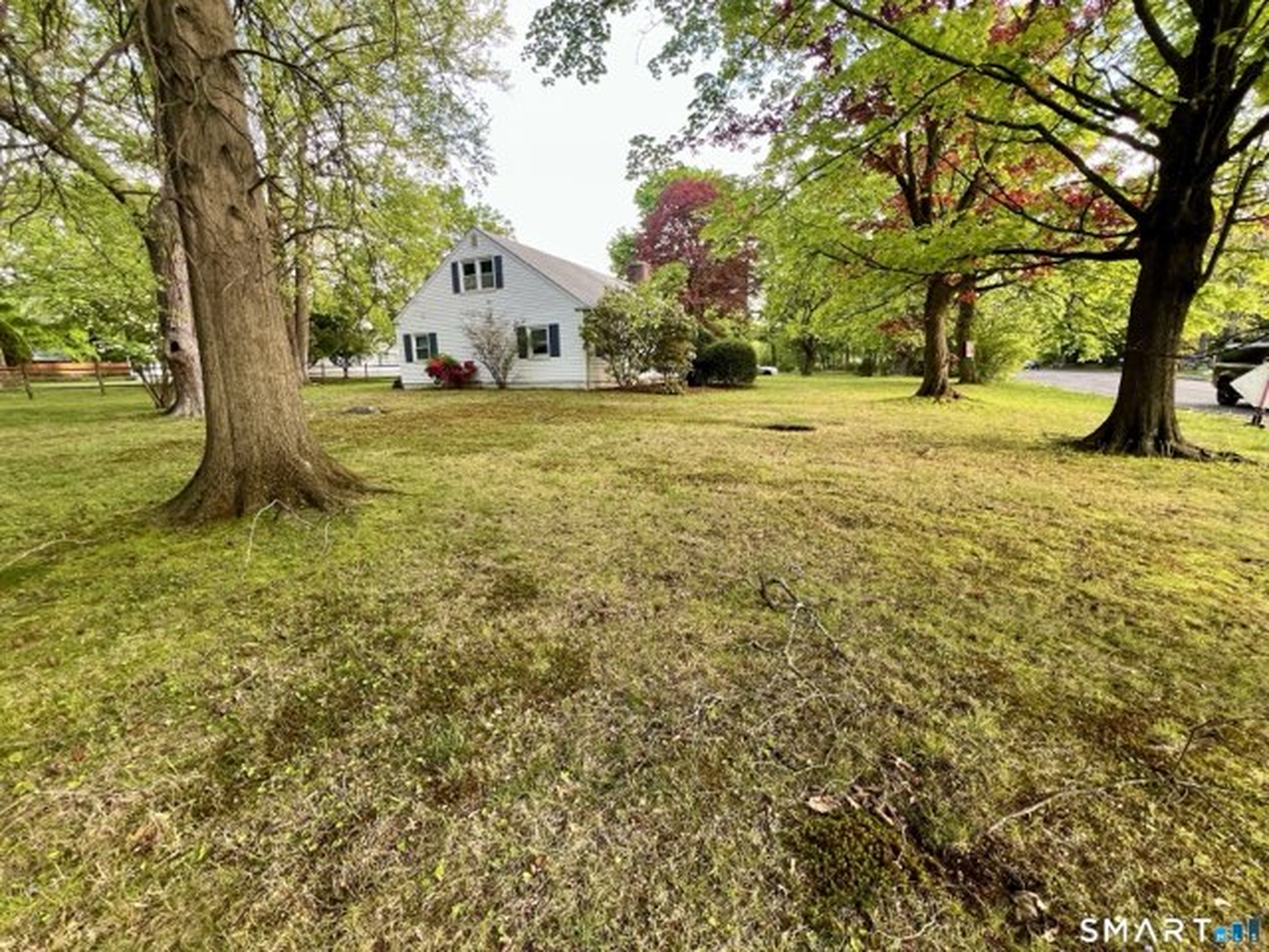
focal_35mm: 13
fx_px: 477
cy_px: 476
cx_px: 634
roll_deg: +3.2
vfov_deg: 89.9
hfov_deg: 106.2
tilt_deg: -12.4
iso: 64
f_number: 1.8
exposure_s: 1/99
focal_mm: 1.57
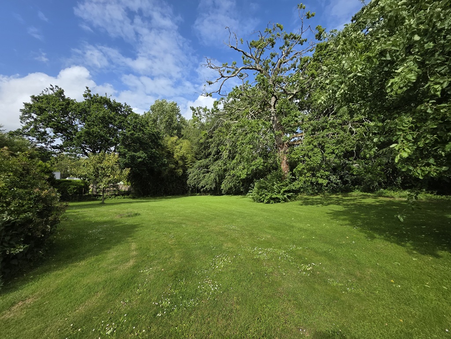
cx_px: 226
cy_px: 170
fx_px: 169
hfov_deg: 106.2
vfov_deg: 89.9
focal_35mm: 13
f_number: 1.9
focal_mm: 2.2
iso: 40
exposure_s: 1/1584
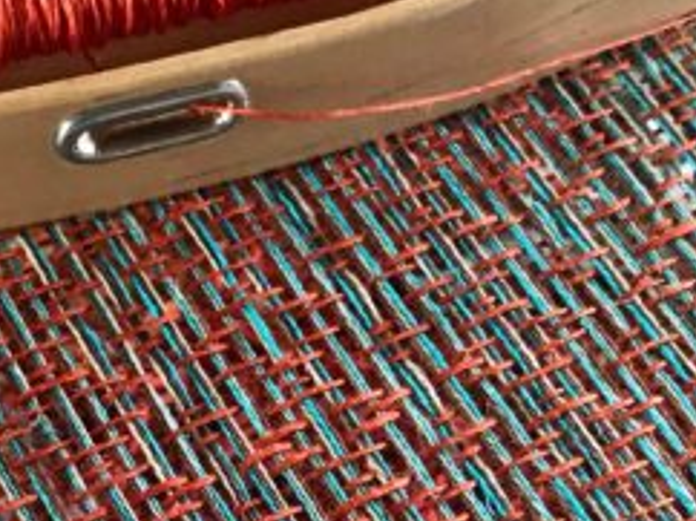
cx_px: 204
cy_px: 495
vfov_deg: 16.3
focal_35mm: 89
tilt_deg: -57.6
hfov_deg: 21.9
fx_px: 1788
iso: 64
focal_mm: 3.99
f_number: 1.8
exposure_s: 1/15
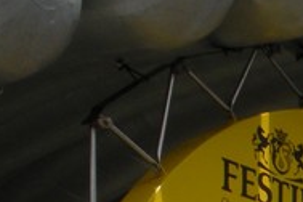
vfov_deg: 8.9
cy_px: 413
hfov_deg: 12.8
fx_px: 1220
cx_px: 555
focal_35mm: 145
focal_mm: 5.8
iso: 64
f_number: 8
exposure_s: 1/440
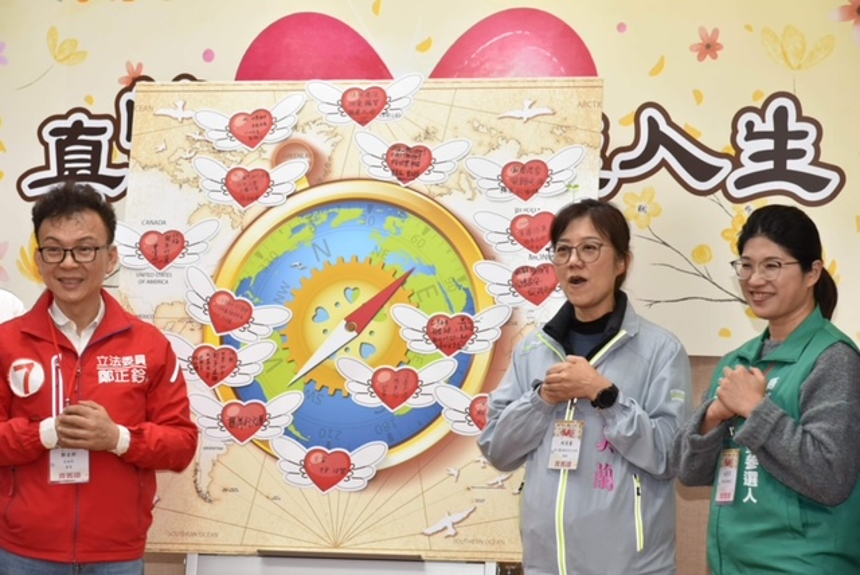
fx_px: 2630
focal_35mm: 110
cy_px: 288
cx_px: 430
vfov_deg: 12.5
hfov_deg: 18.6
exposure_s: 1/100
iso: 1600
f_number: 8
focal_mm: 110
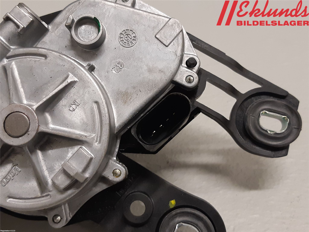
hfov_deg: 67.3
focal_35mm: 26
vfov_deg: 53.1
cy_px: 116
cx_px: 154
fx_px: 232
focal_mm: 3.93
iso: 160
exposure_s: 1/50
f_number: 1.7
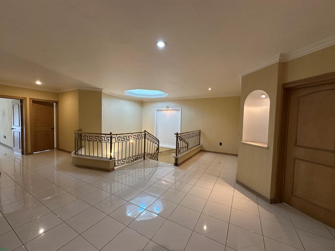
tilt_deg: -2.2
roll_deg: -0.9
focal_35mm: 14
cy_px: 126
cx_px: 168
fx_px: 135
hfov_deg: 102.1
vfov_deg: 85.7
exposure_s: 1/120
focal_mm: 2.22
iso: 250
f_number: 2.2
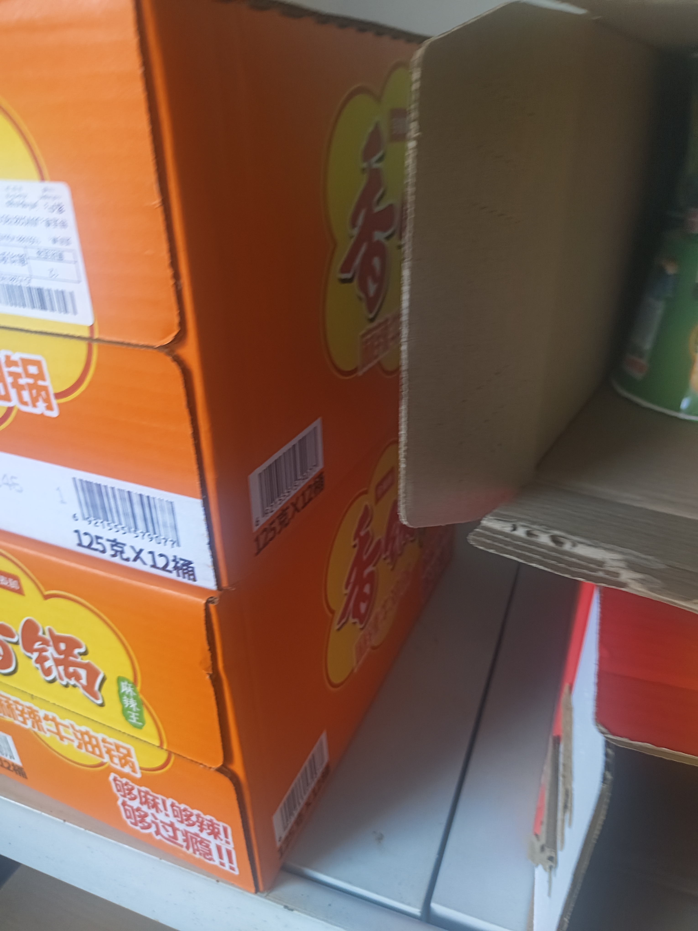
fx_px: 645
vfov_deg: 71.6
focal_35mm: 24
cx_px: 349
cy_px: 466
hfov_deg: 56.8
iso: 521
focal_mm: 5.56
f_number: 1.88
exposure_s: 1/50
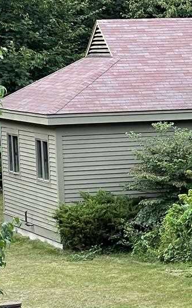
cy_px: 200
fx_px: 2152
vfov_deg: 8.2
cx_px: 502
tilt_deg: -4.5
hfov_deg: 4.9
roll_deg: +1.8
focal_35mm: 257
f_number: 2.2
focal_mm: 7.5
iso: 20
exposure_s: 1/135
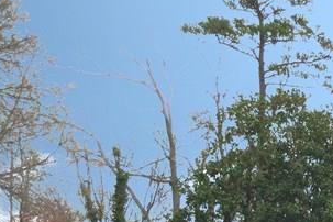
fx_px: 1008
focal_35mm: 109
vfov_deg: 12.2
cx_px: 506
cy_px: 290
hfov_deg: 16.9
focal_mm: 3.3
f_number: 2.4
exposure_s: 1/1101
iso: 25
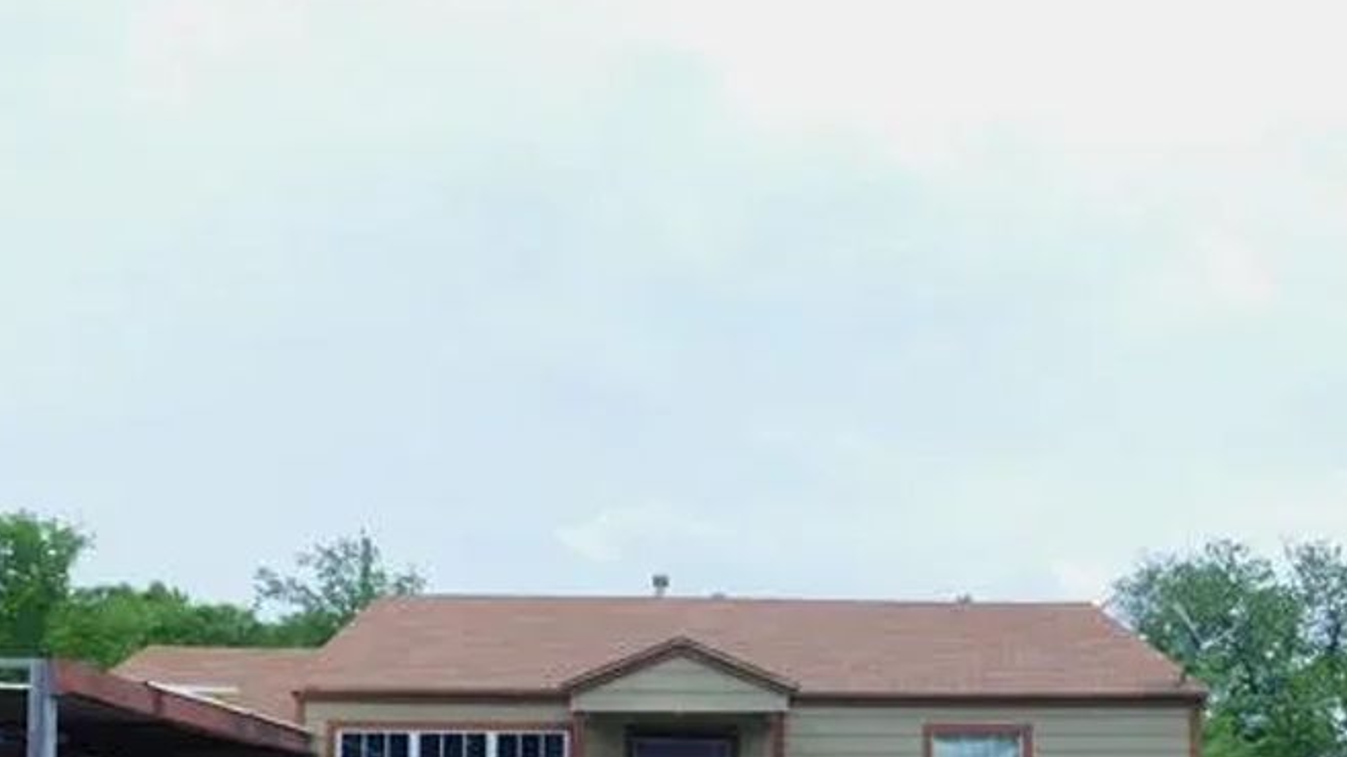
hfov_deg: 51.3
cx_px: 802
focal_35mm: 39
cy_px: 743
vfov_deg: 28.7
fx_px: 1393
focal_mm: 4
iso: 125
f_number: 6
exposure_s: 1/400
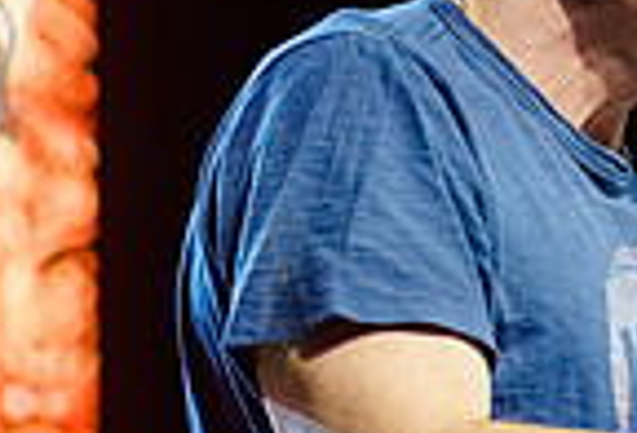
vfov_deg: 2.6
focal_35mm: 537
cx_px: 997
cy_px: -8
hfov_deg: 3.8
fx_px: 9563
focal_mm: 120
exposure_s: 1/1000
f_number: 4.5
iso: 5000
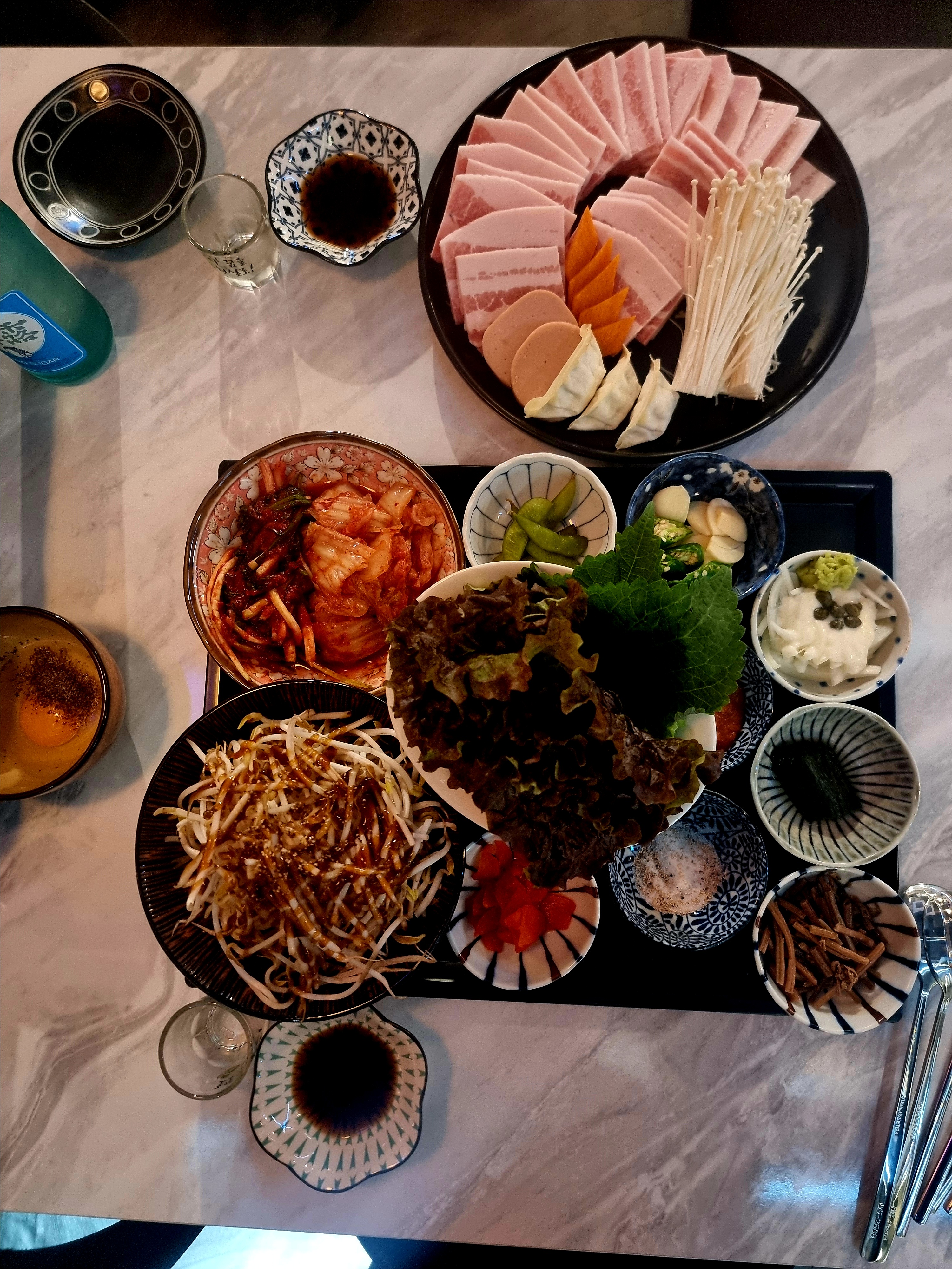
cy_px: 634
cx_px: 476
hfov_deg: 56.8
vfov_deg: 71.6
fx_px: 880
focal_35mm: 24
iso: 640
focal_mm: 6.7
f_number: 1.8
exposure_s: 1/24
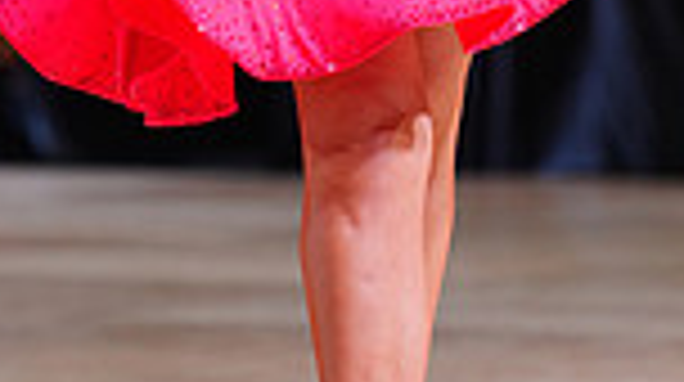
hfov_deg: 3.9
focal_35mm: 553
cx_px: 187
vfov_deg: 2.2
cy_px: -171
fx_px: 10016
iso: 1000
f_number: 2.8
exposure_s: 1/400
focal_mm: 138
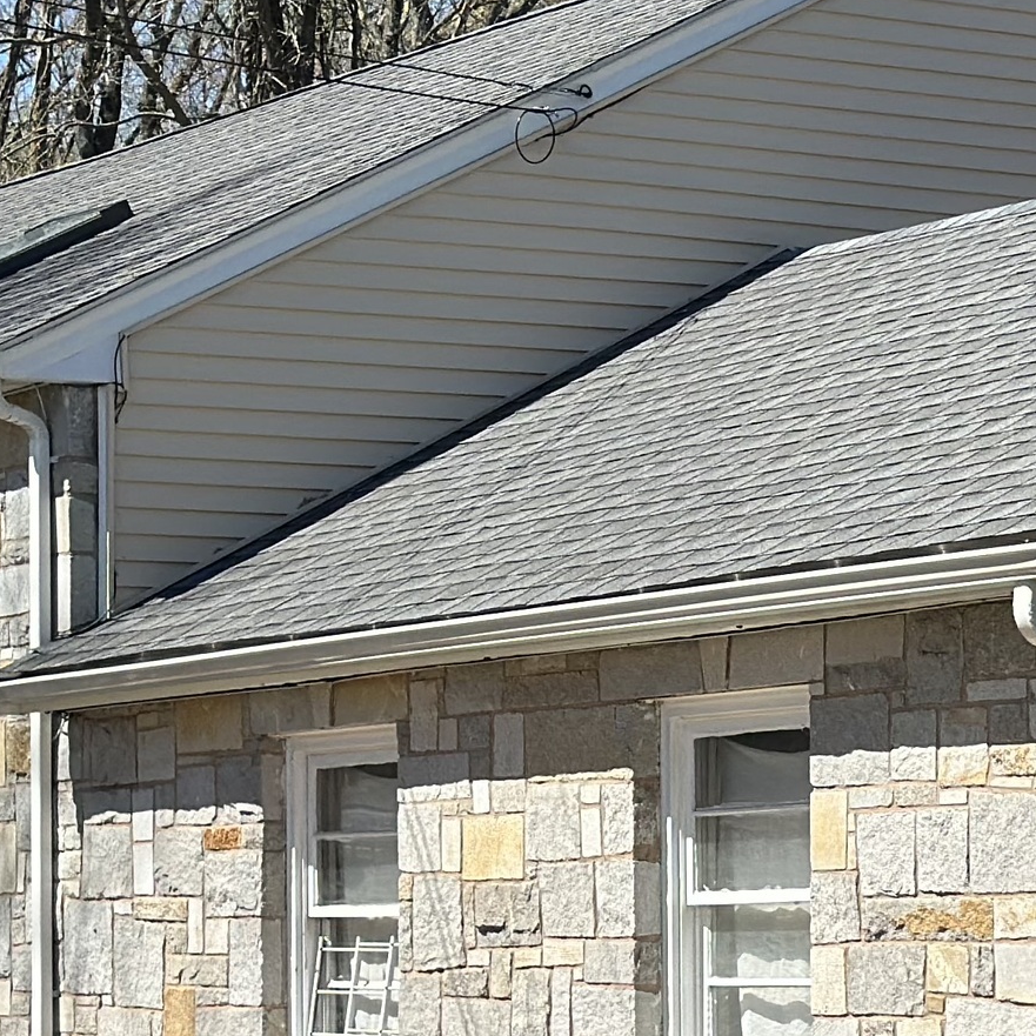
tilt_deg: +1.6
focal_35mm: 148
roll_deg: +0.7
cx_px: 870
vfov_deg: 11.8
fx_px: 5011
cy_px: 811
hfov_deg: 11.7
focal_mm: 6.86
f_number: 1.78
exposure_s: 1/3876
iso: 100
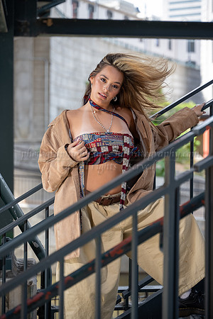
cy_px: 160
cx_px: 106
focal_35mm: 75
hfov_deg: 18.2
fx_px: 666
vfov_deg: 27.0
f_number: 2.8
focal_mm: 75
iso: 400
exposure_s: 1/800
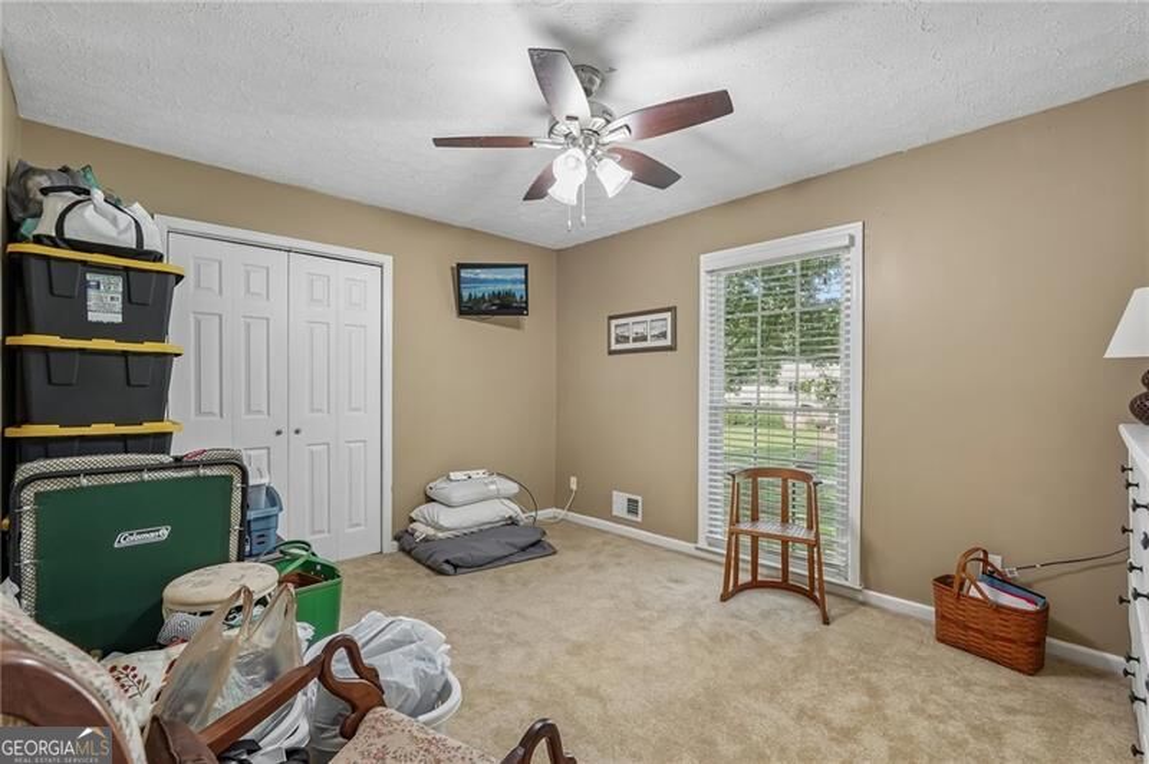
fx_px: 510
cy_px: 382
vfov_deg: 73.6
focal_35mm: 16
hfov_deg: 96.8
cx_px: 574
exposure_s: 1/8
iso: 800
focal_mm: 16
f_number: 8
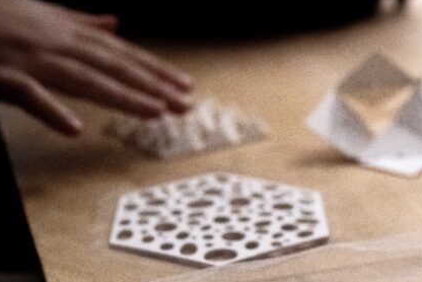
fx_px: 974
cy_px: 224
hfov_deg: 24.2
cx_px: 320
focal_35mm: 83
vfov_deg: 16.4
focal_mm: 30
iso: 10000
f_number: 2.8
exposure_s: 1/4000
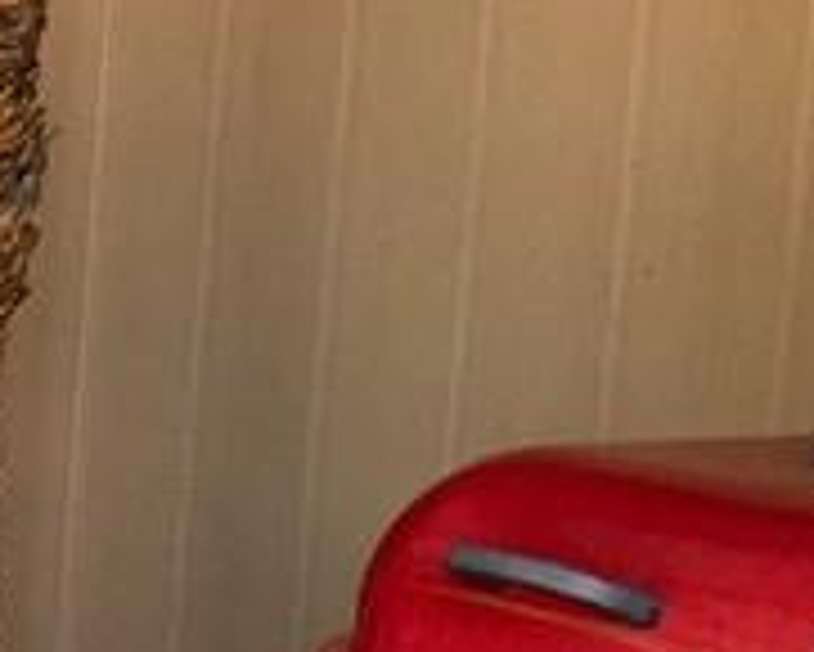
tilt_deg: -9.8
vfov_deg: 9.6
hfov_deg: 10.1
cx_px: -1313
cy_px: 607
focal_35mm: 160
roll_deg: -0.4
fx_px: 3857
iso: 40
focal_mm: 4.15
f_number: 2.2
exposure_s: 1/120
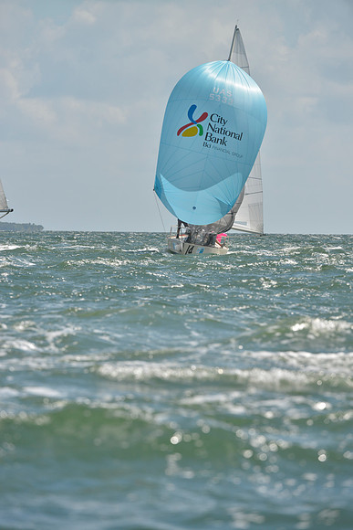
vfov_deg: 6.1
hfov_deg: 4.0
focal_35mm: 340
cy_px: 265
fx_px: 4997
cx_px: 176
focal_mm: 340
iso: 200
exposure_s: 1/1000
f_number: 8
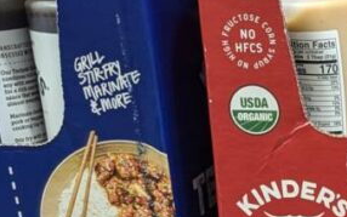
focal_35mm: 105
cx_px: 518
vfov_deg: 11.9
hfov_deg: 17.8
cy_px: 333
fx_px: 993
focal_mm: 6.81
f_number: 1.85
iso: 152
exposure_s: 1/33.8
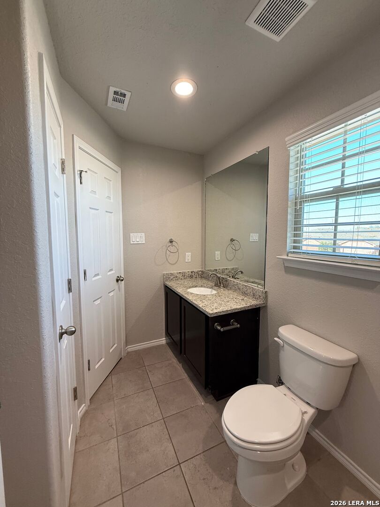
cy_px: 254
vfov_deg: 102.1
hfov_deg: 85.7
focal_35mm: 14
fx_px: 205
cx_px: 190
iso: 250
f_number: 2.2
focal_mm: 2.22
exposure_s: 1/120
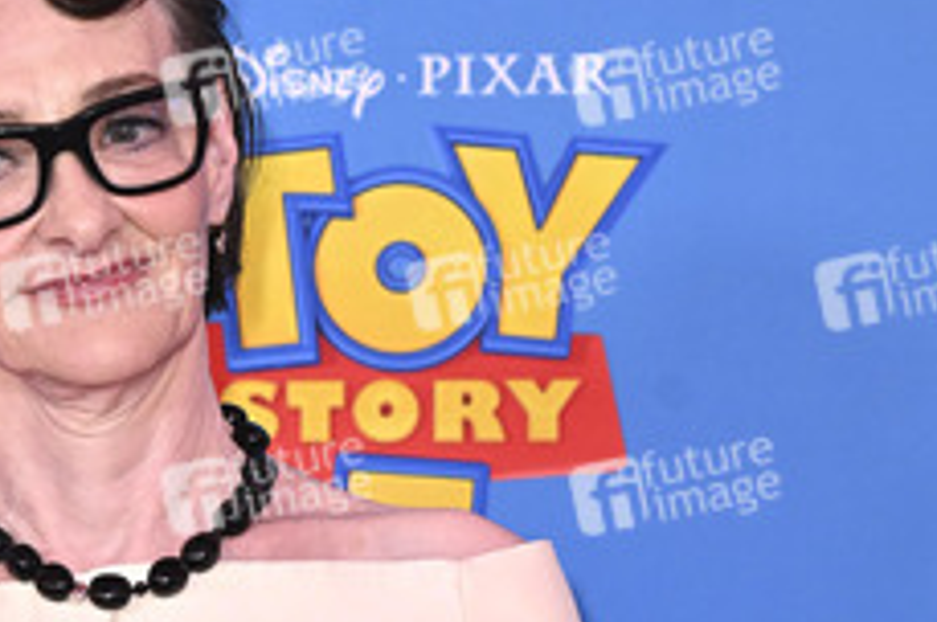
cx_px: 158
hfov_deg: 14.2
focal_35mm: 144
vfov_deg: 9.5
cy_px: 385
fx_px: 3743
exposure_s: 1/250
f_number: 6.3
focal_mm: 73
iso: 1250
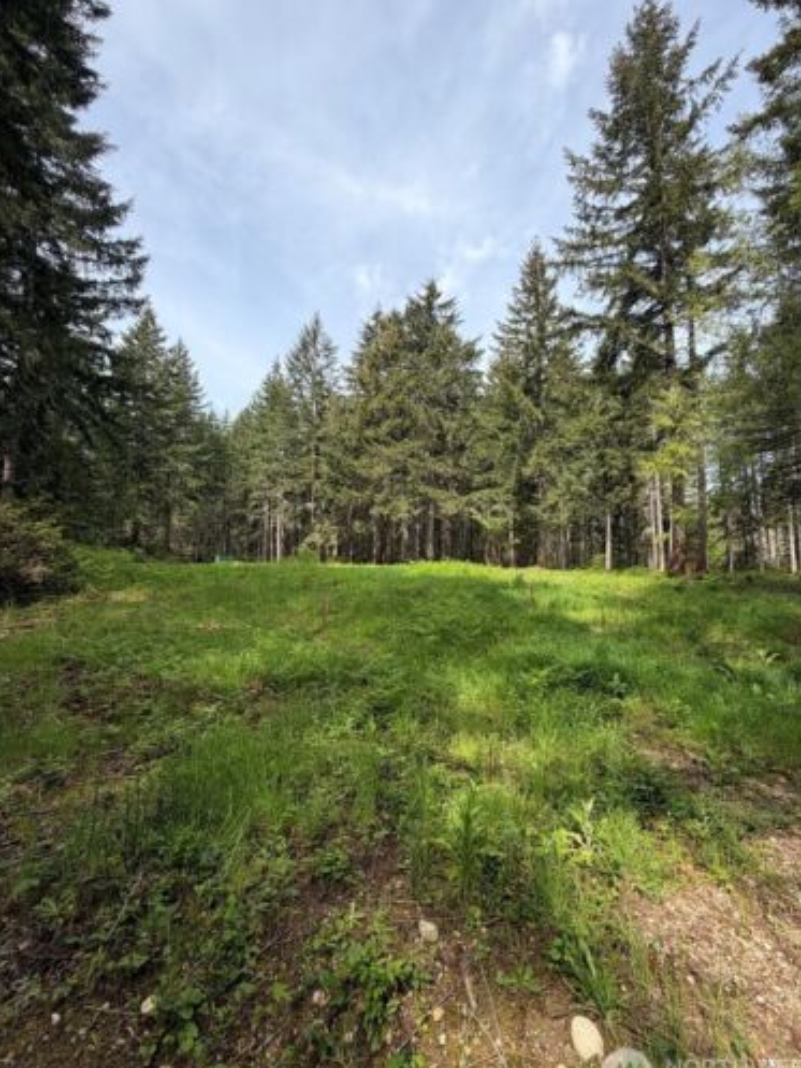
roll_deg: +0.5
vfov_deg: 98.2
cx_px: 414
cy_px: 538
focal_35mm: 15
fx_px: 463
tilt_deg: +6.4
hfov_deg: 81.7
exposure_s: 1/770
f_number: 2.2
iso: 40
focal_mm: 2.22
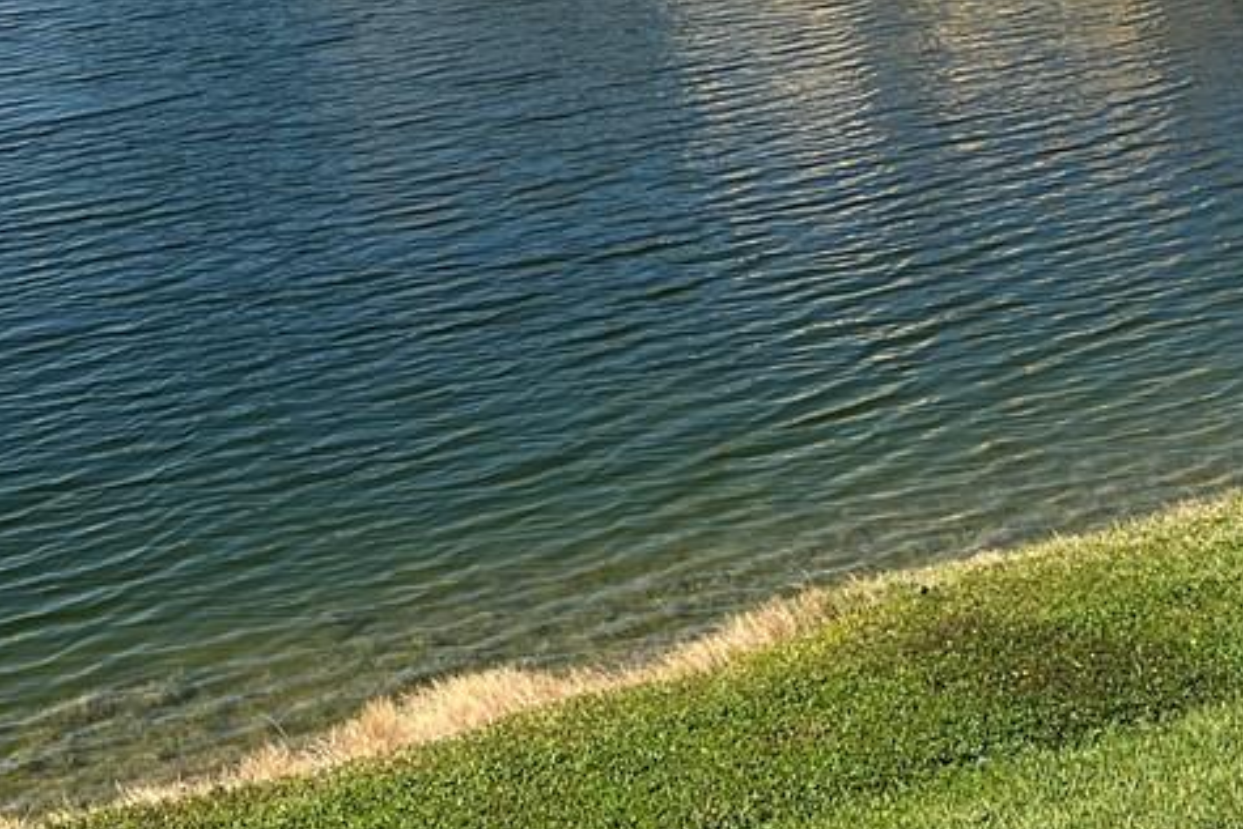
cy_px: -539
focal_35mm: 91
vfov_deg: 13.8
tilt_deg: -0.7
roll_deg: +0.2
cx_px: 353
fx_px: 3143
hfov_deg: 22.2
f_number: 1.5
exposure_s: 1/4630
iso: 50
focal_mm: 5.7
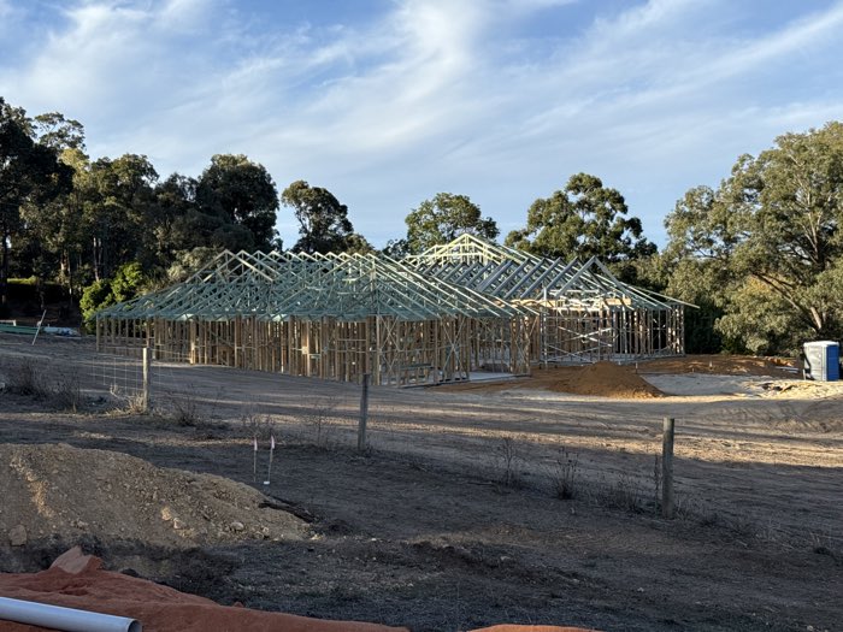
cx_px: 422
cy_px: 316
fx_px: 1169
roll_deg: +1.0
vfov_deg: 30.3
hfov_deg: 39.7
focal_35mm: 48
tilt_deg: -0.4
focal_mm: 6.76
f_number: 1.78
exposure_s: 1/3226
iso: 64
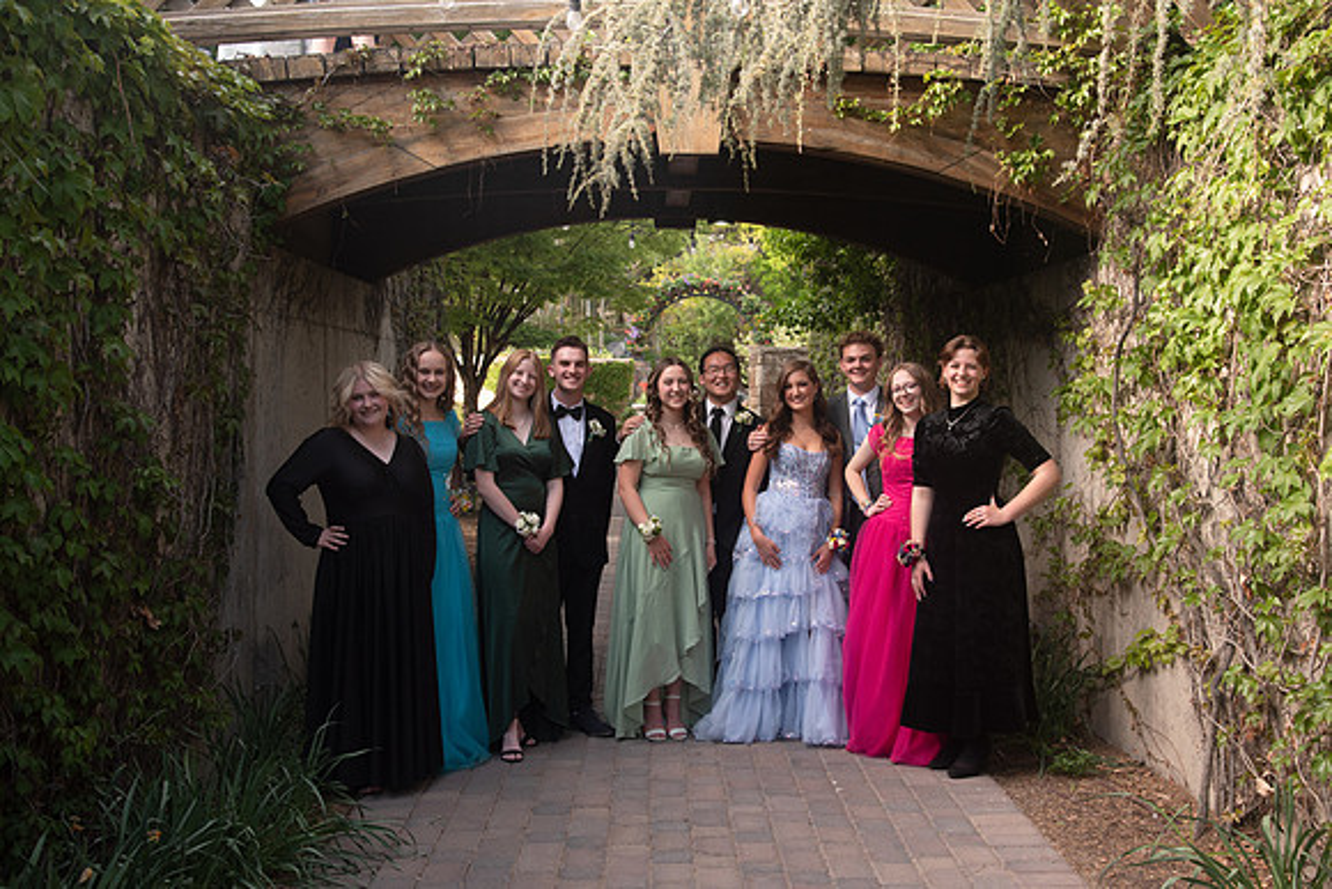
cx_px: 706
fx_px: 1490
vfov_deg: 33.2
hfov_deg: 48.1
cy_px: 471
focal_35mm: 40
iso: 400
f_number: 6.3
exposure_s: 1/125
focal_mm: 38
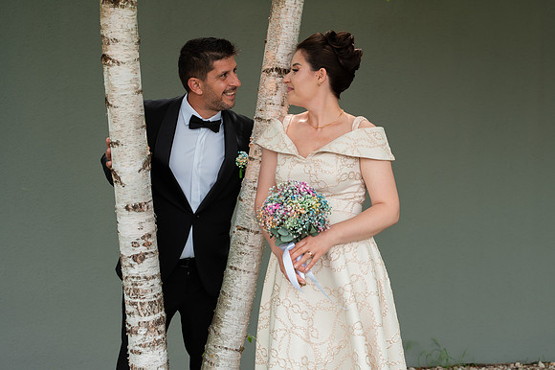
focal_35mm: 55
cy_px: 170
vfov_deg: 24.4
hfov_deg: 36.0
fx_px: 853
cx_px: 306
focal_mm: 49
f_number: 4
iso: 200
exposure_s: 1/250
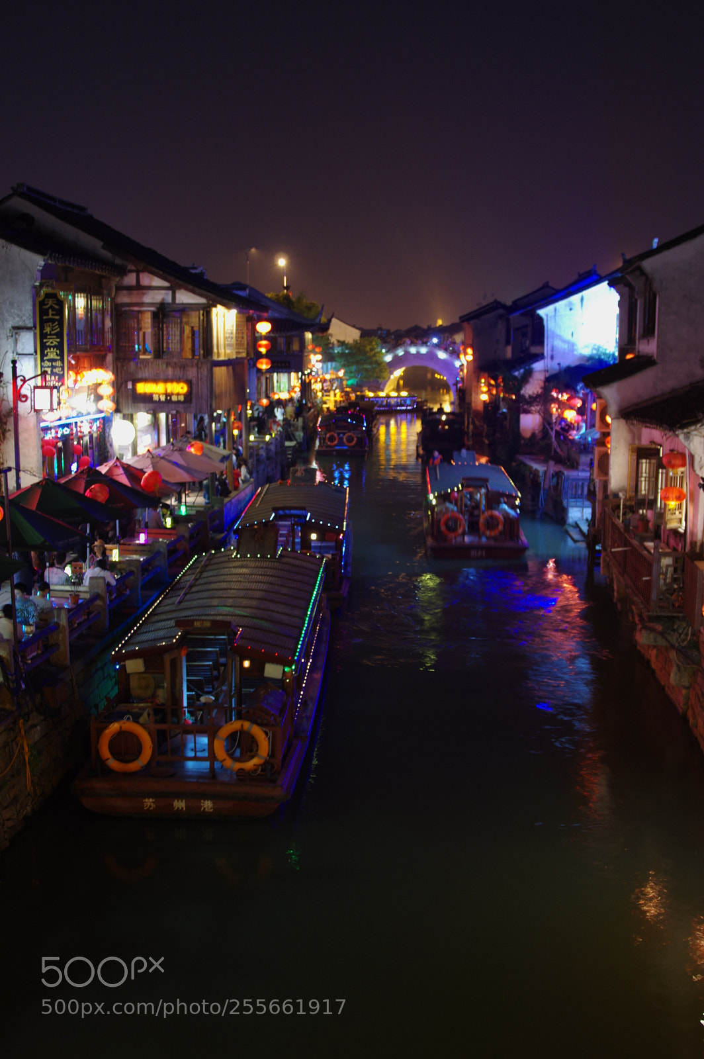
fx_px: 1058
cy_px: 530
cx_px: 352
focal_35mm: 36
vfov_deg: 53.2
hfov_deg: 36.8
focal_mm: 24
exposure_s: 1/1.67
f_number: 4
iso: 400
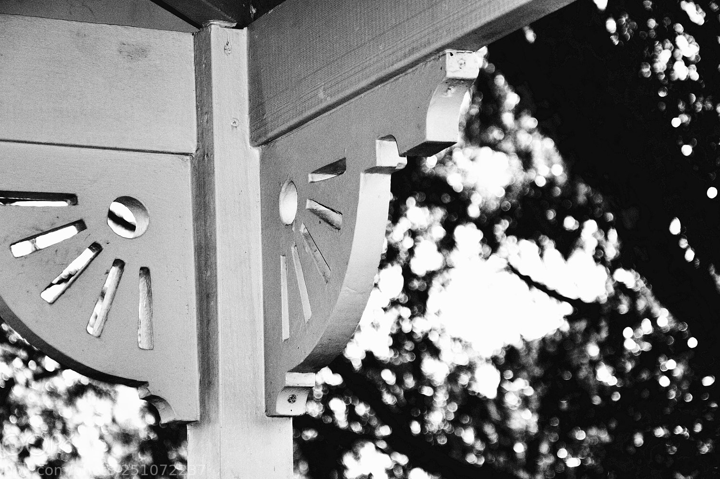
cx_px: 338
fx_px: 2708
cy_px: 253
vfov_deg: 10.1
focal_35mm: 136
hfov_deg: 15.1
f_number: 5.6
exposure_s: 1/80
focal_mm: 85
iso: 100
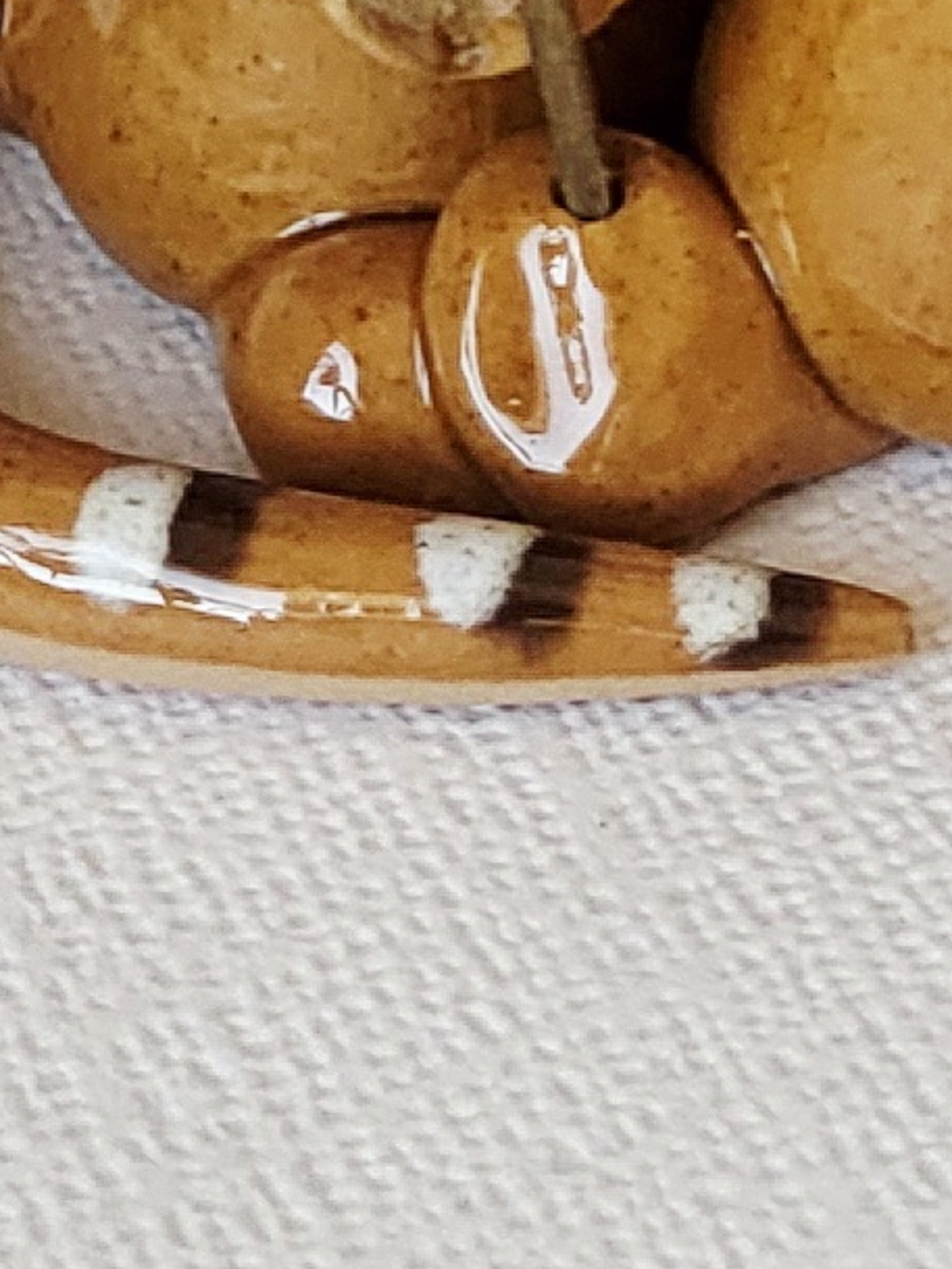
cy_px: -1705
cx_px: 617
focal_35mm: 150
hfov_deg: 9.9
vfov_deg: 11.2
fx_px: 5498
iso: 160
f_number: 1.8
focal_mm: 4.25
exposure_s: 1/101
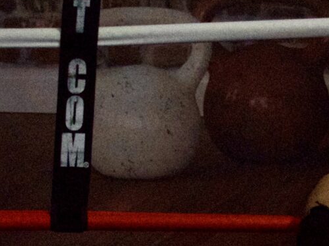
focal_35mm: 185
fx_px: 1762
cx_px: 338
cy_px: 271
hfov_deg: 10.6
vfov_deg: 7.9
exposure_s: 1/250
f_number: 4
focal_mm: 25
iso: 6400
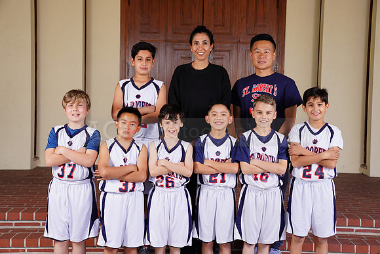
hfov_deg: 30.1
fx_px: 707
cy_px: 127
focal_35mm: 67
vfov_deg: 20.3
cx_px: 190
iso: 200
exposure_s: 1/200
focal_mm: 67
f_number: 5.6
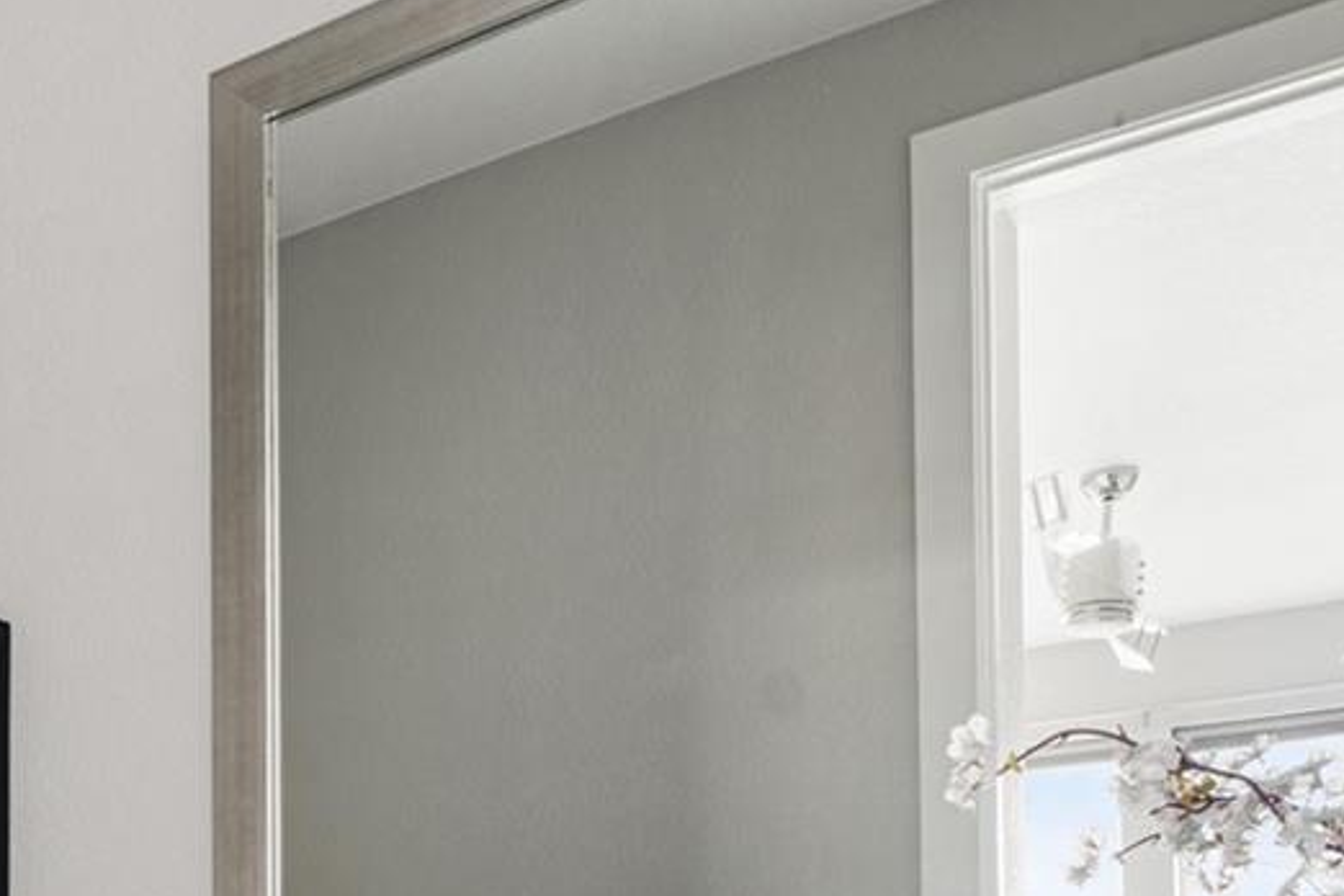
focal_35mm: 49
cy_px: 1228
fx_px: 1829
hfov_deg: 37.0
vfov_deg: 23.6
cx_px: 70
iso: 100
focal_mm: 16
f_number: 8
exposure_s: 2
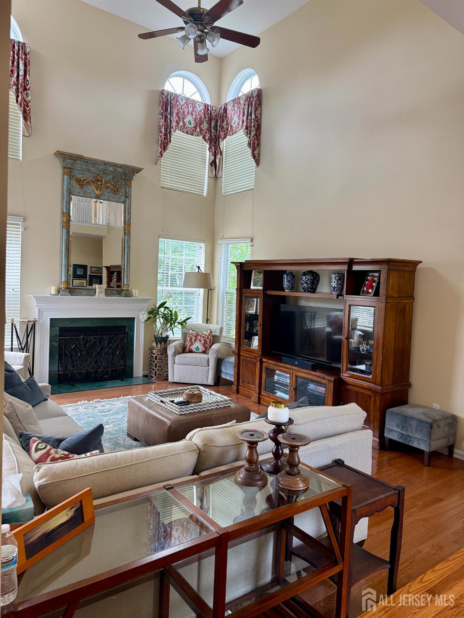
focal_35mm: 24
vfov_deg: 71.6
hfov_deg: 56.8
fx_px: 429
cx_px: 232
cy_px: 309
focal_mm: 6.76
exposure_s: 1/120
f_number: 1.78
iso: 160
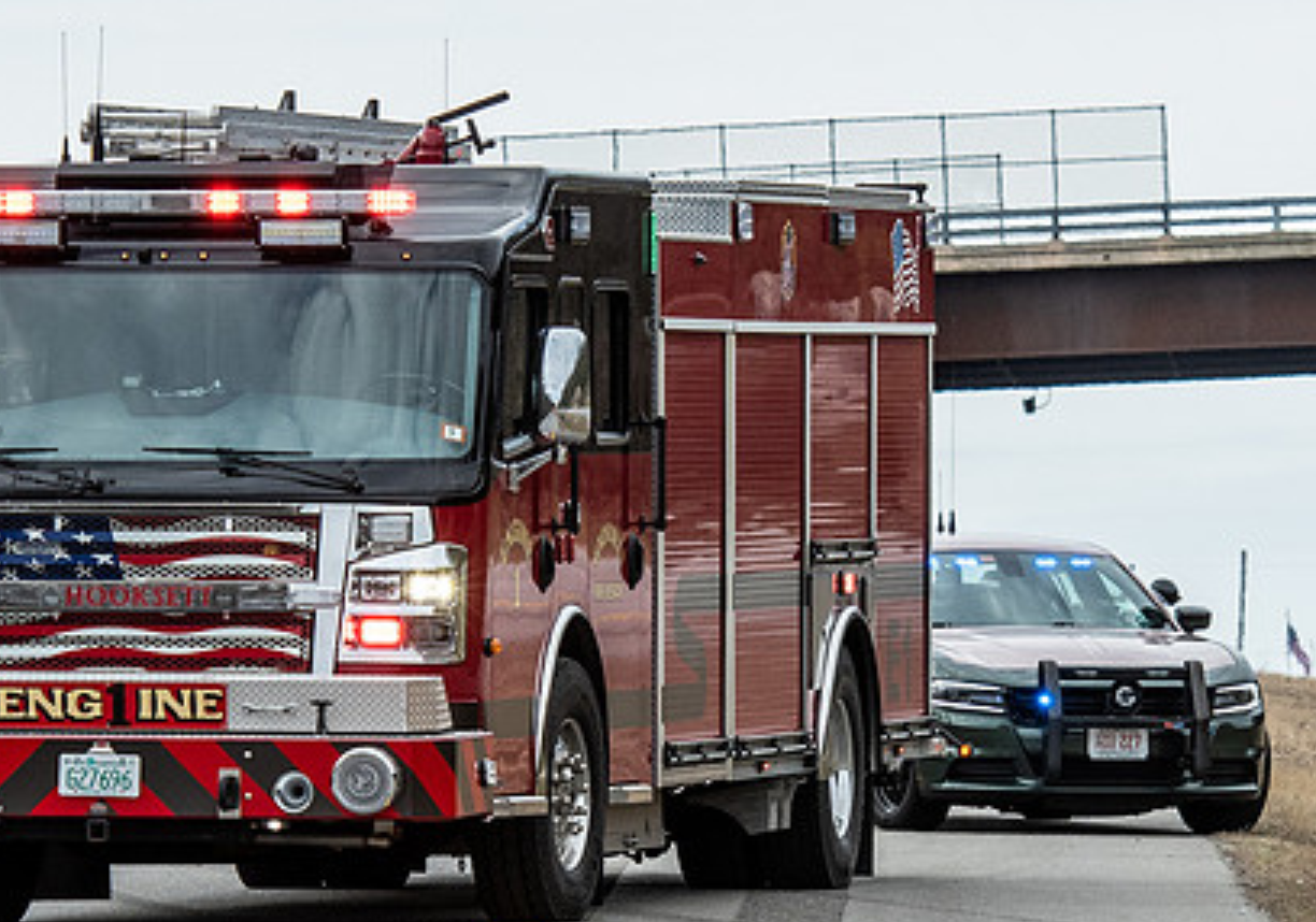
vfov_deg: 3.2
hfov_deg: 4.6
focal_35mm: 440
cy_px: 540
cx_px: 572
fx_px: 16342
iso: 400
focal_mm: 125
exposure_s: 1/1600
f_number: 6.3
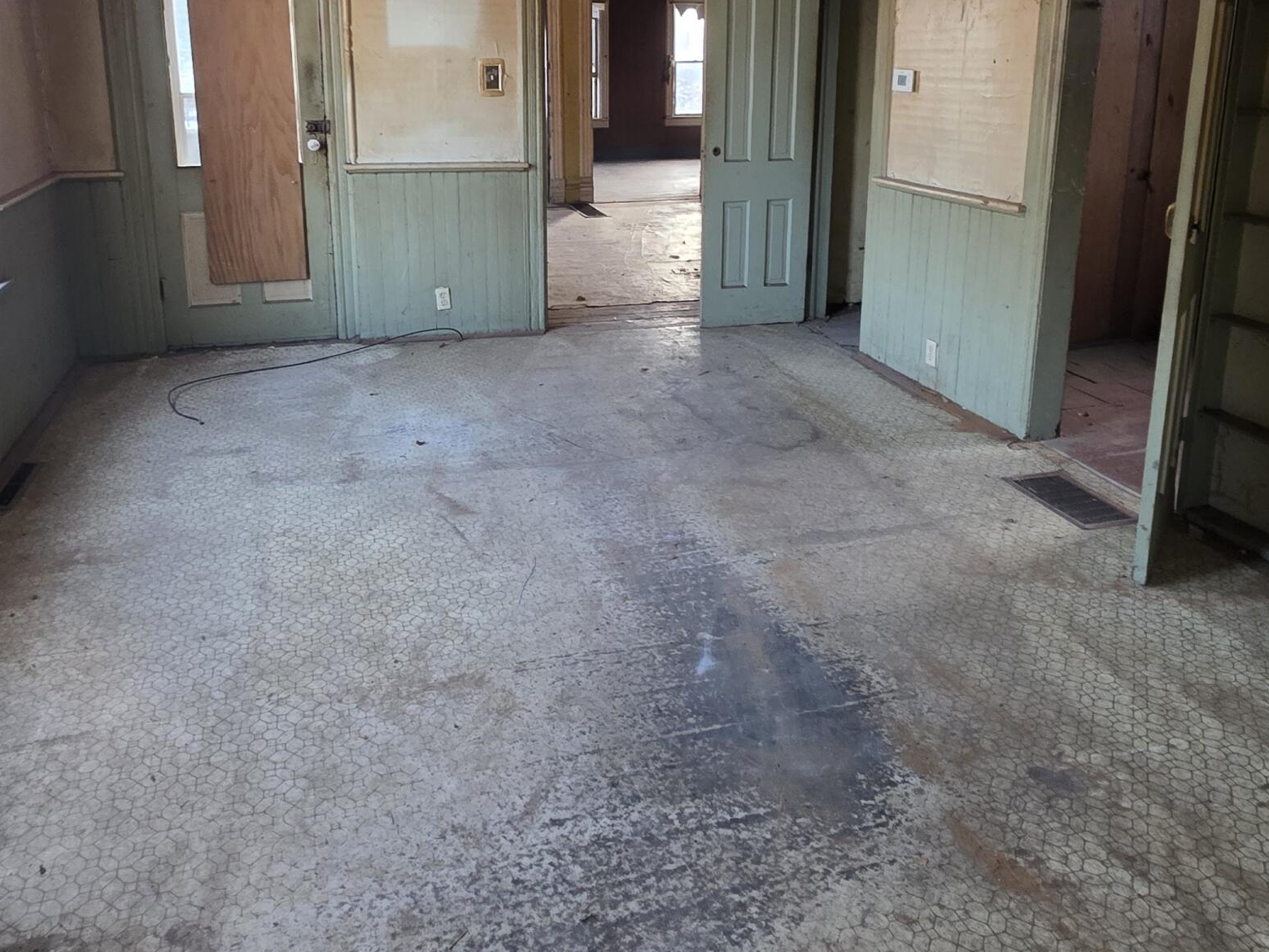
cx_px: 585
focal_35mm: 25
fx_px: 916
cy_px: 249
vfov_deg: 52.7
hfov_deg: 69.3
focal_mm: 2.2
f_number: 1.9
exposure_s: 1/60
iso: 320
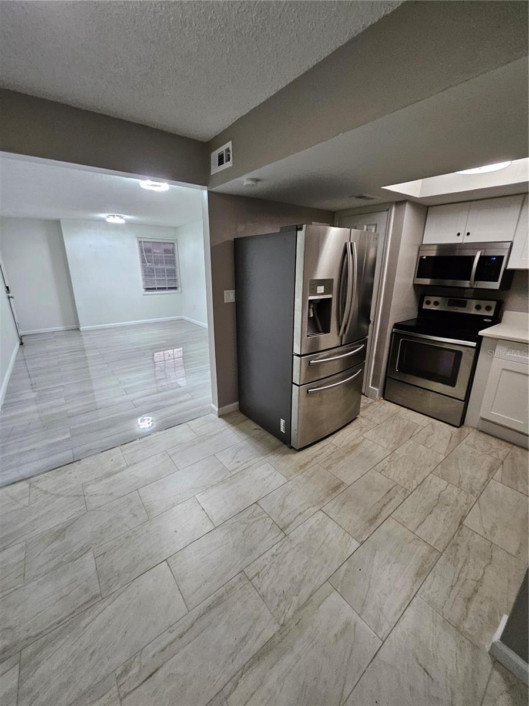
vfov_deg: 106.2
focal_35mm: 13
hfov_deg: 89.9
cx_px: 264
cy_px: 353
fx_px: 265
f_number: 2.2
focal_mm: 1.74
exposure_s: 1/30
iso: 320
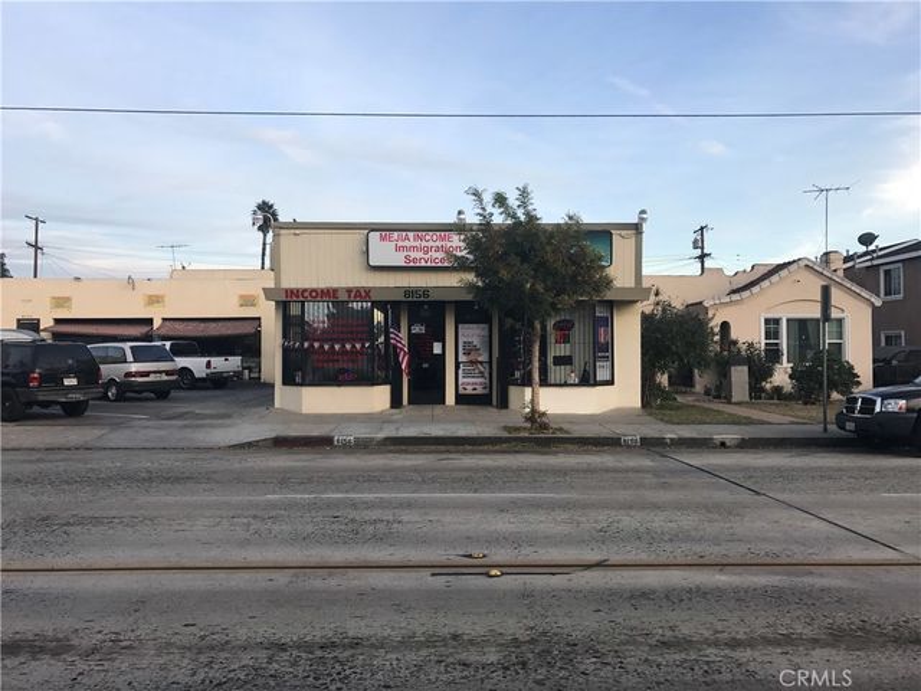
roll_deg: +1.7
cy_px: 346
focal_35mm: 28
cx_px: 460
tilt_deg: +1.2
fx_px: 745
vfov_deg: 49.7
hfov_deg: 63.4
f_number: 1.8
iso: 20
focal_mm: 3.99
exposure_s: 1/374
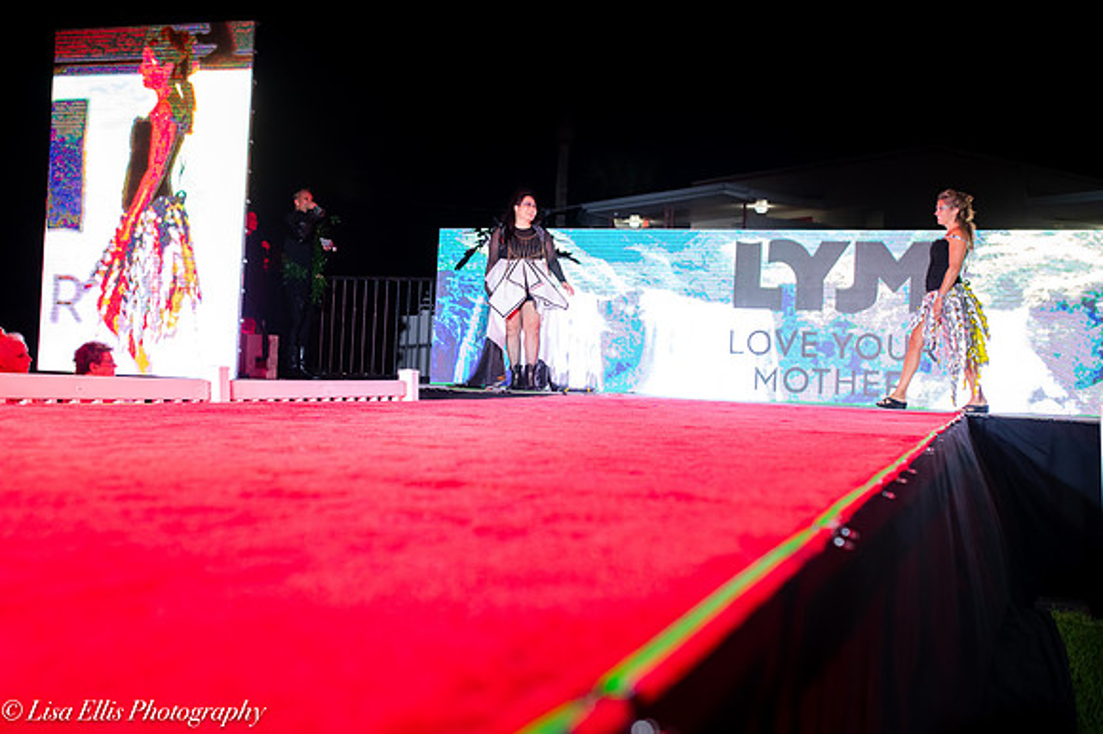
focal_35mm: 42
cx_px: 552
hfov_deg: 46.4
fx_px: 1286
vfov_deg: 31.9
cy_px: 367
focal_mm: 35
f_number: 3.5
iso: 1250
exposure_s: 1/200
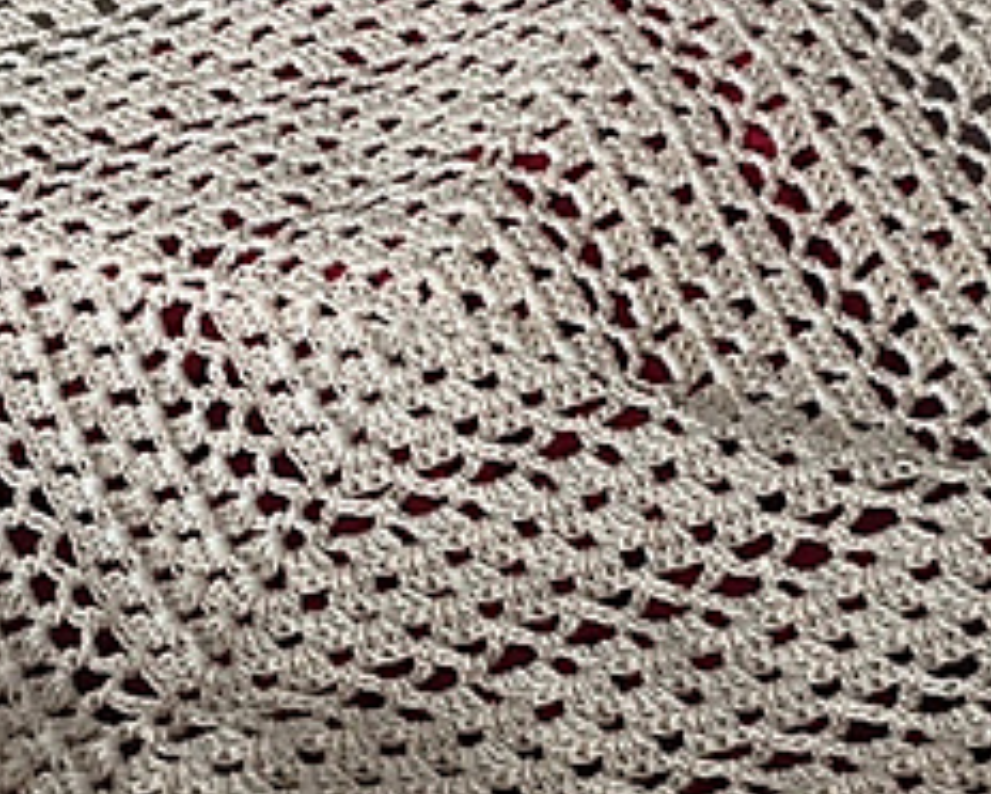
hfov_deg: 24.4
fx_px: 2290
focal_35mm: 78
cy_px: 572
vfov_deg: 19.6
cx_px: 496
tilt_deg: -48.1
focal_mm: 4.15
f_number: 2.2
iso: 40
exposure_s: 1/30
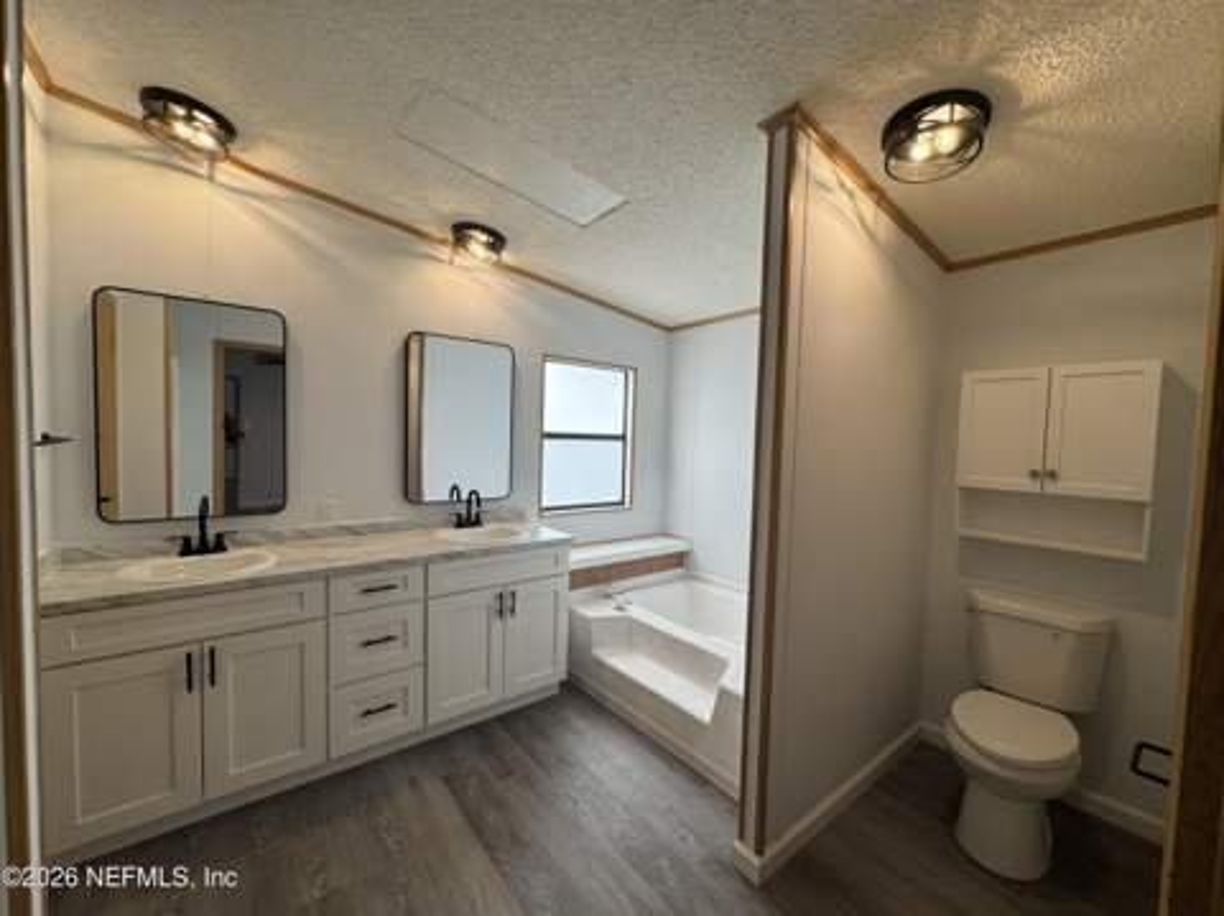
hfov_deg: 102.1
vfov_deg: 85.6
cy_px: 458
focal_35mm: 14
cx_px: 612
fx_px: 495
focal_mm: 2.22
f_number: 2.2
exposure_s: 1/120
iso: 64
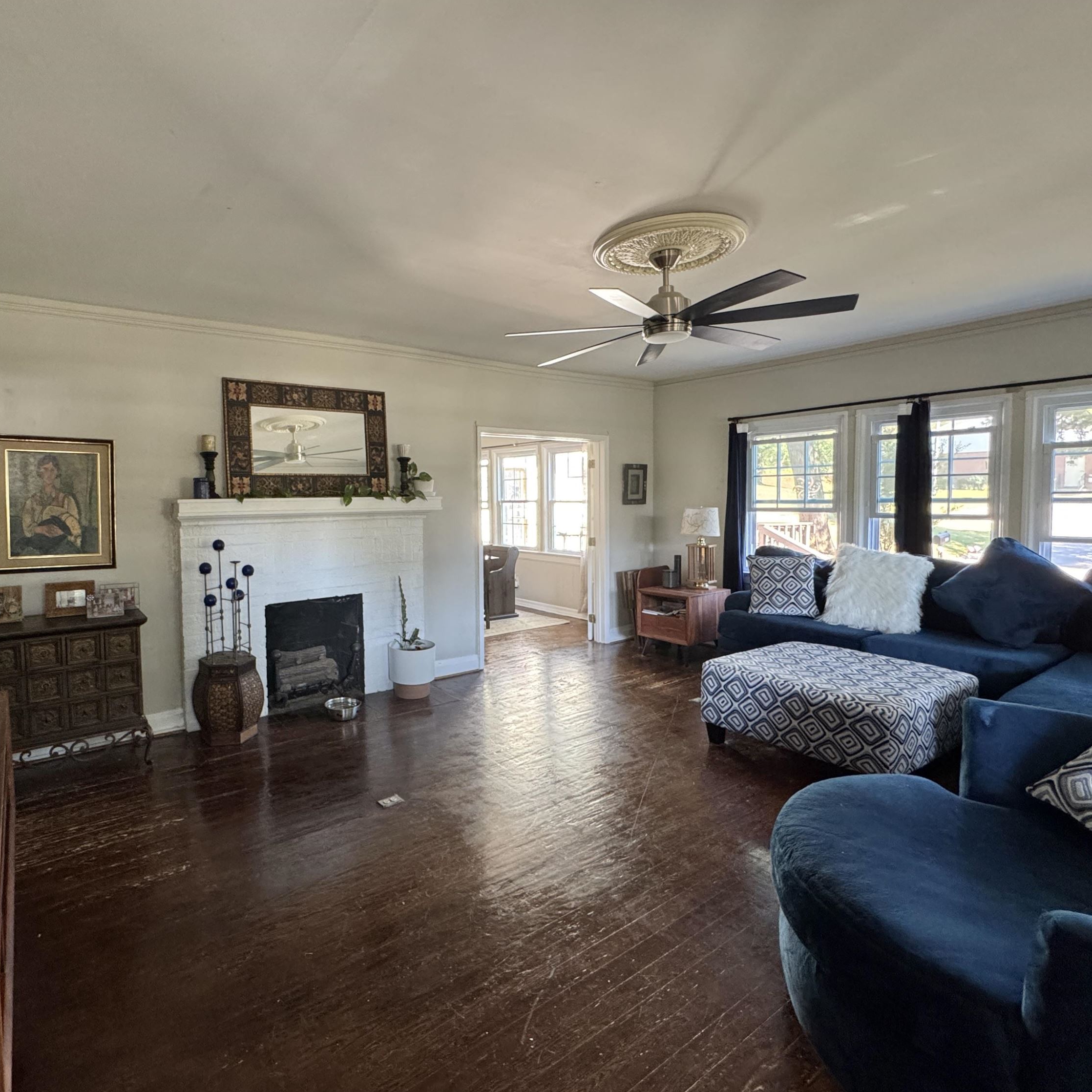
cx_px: 446
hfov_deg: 83.1
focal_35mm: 17
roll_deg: +0.3
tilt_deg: -6.1
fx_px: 607
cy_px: 558
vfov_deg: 84.0
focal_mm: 2.22
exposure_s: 1/66
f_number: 2.2
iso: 320
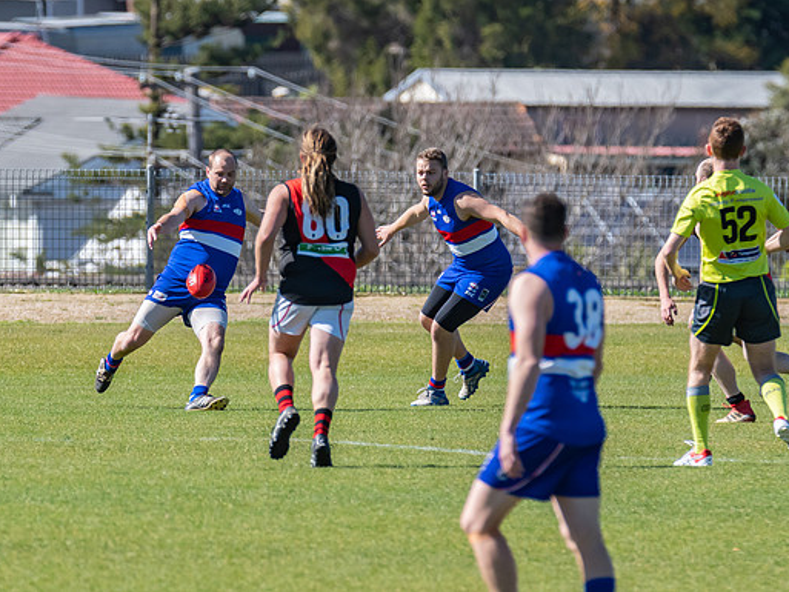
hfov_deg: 2.4
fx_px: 19128
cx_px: 325
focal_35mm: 839
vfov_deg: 1.8
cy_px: 237
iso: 800
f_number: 8
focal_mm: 420
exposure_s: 1/2000
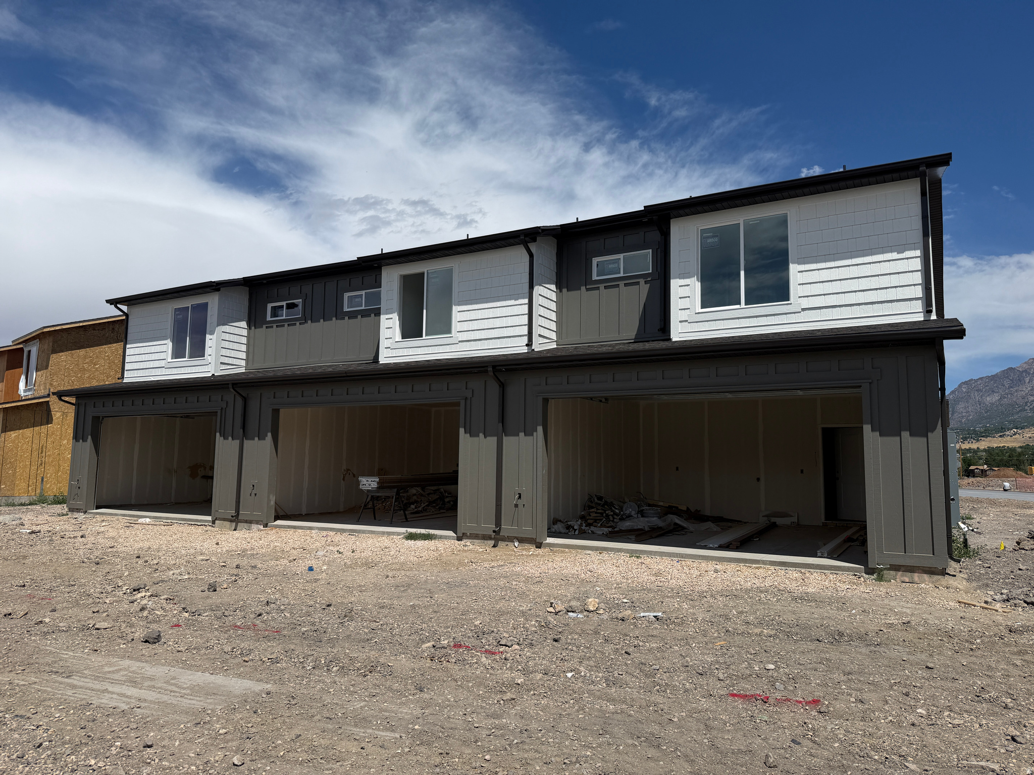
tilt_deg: +7.5
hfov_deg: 71.6
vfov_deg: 56.8
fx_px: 717
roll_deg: -1.4
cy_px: 388
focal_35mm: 24
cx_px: 517
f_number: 1.78
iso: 80
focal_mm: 6.76
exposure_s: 1/9091
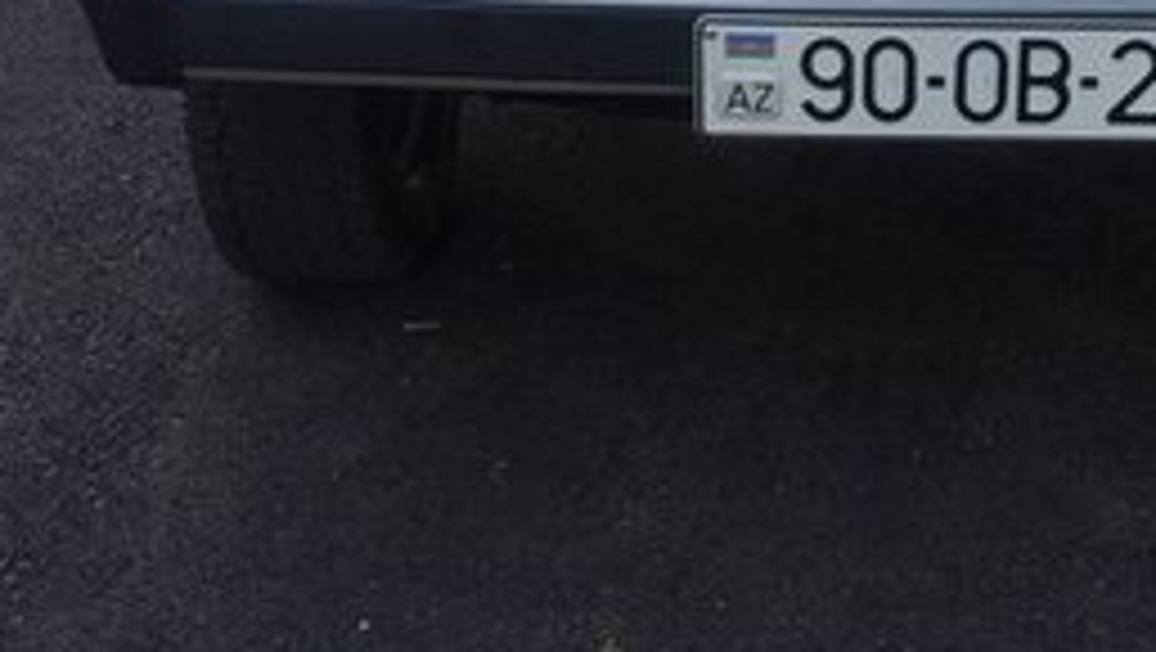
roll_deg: -1.0
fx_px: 2485
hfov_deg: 25.5
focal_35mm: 81
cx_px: 990
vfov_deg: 14.4
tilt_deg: -16.1
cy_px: -164
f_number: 2.2
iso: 32
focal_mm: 4.15
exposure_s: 1/631
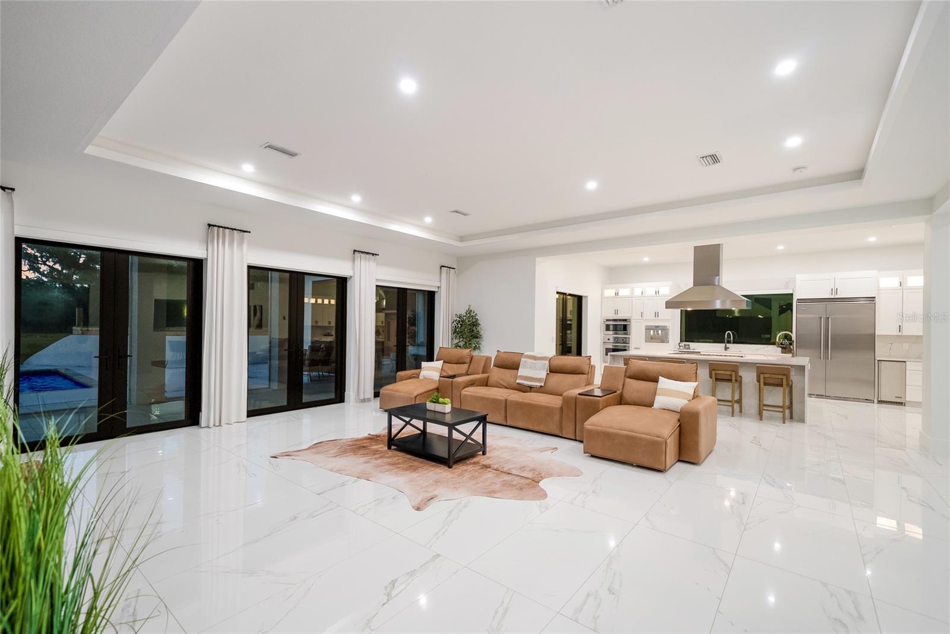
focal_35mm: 15
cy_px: 317
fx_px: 396
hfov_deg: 100.4
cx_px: 475
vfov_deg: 77.4
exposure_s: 1/25
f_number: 4
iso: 640
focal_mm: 15
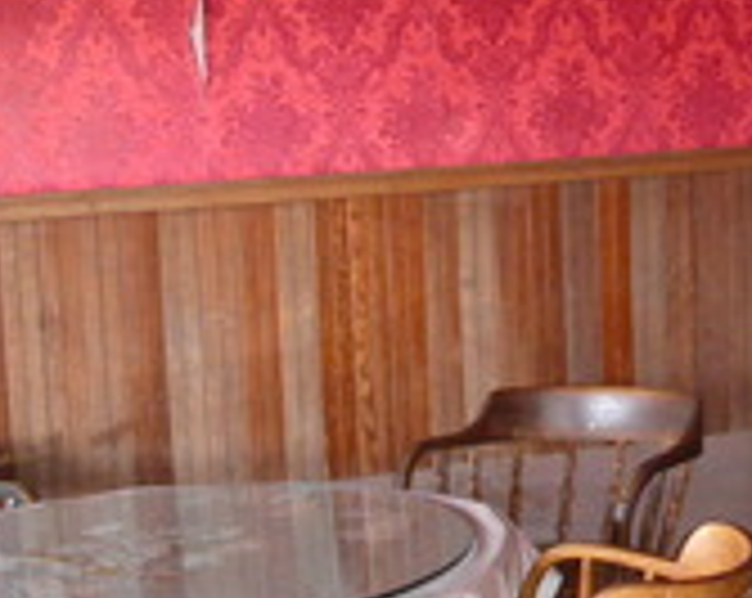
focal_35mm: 89
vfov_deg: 17.2
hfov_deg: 21.1
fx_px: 1977
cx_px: 657
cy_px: 247
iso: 161
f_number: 2.8
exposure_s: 1/30
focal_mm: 7.8
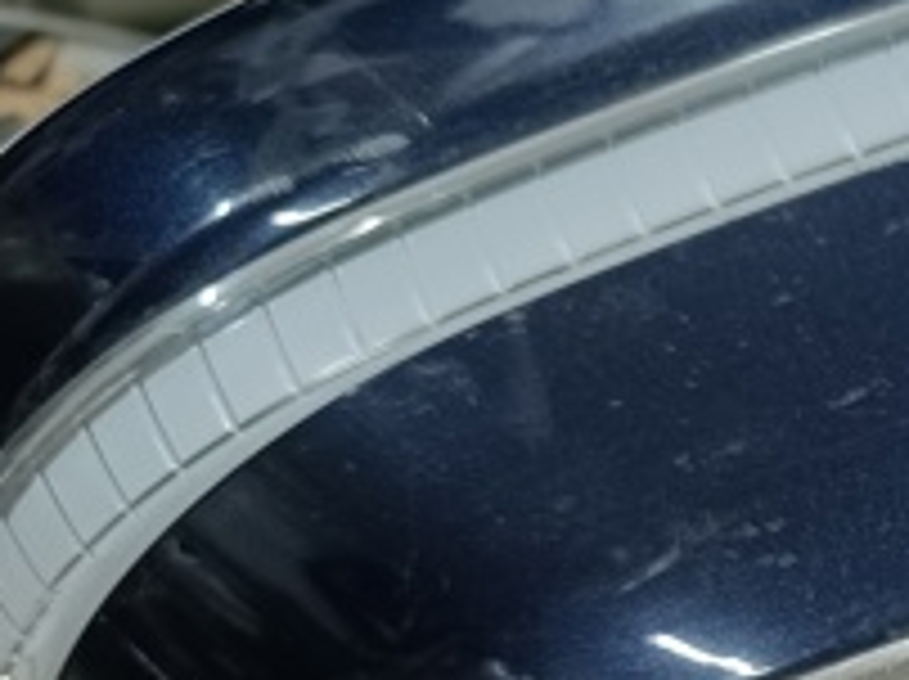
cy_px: 777
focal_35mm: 76
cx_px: 1354
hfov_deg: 21.6
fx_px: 1993
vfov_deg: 18.5
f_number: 1.65
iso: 795
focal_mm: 6.14
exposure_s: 1/50
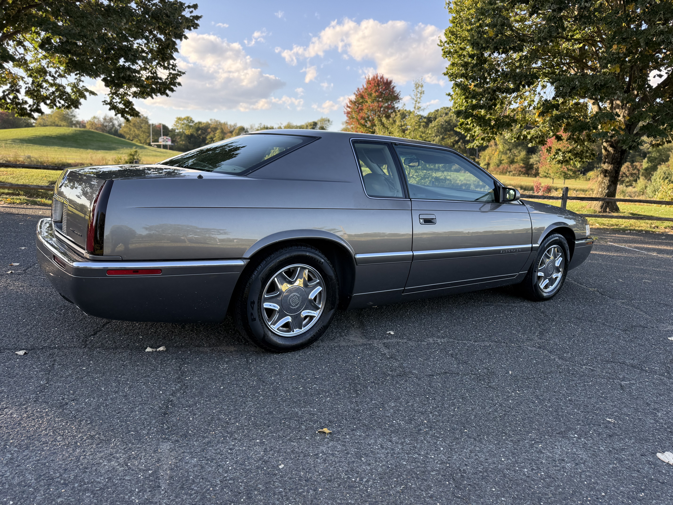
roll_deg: -2.4
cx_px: 336
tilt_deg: -10.3
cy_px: 252
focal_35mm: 24
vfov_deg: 56.8
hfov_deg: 71.6
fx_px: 467
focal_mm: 6.76
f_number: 1.78
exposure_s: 1/689
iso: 100
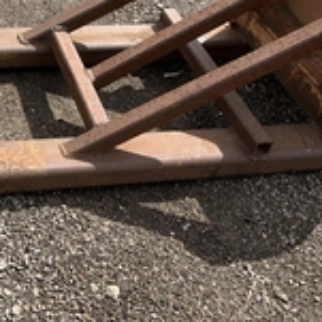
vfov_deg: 25.2
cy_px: 94
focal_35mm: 68
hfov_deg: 24.4
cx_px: 13
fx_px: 716
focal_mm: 3
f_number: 1.8
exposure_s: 1/997
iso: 25
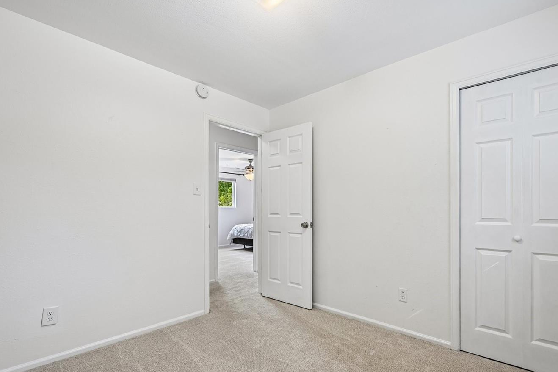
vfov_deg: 70.2
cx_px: 298
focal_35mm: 17
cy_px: 208
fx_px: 263
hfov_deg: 93.1
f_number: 8
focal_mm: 14
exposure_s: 1/15
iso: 250
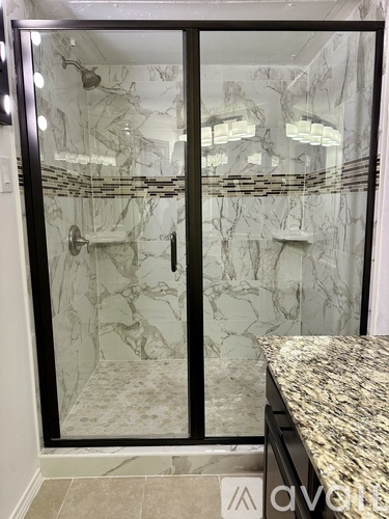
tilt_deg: -8.7
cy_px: 260
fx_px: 360
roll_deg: -0.2
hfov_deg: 56.8
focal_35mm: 24
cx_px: 194
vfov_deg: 71.6
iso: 160
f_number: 1.78
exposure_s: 1/120
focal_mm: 6.86
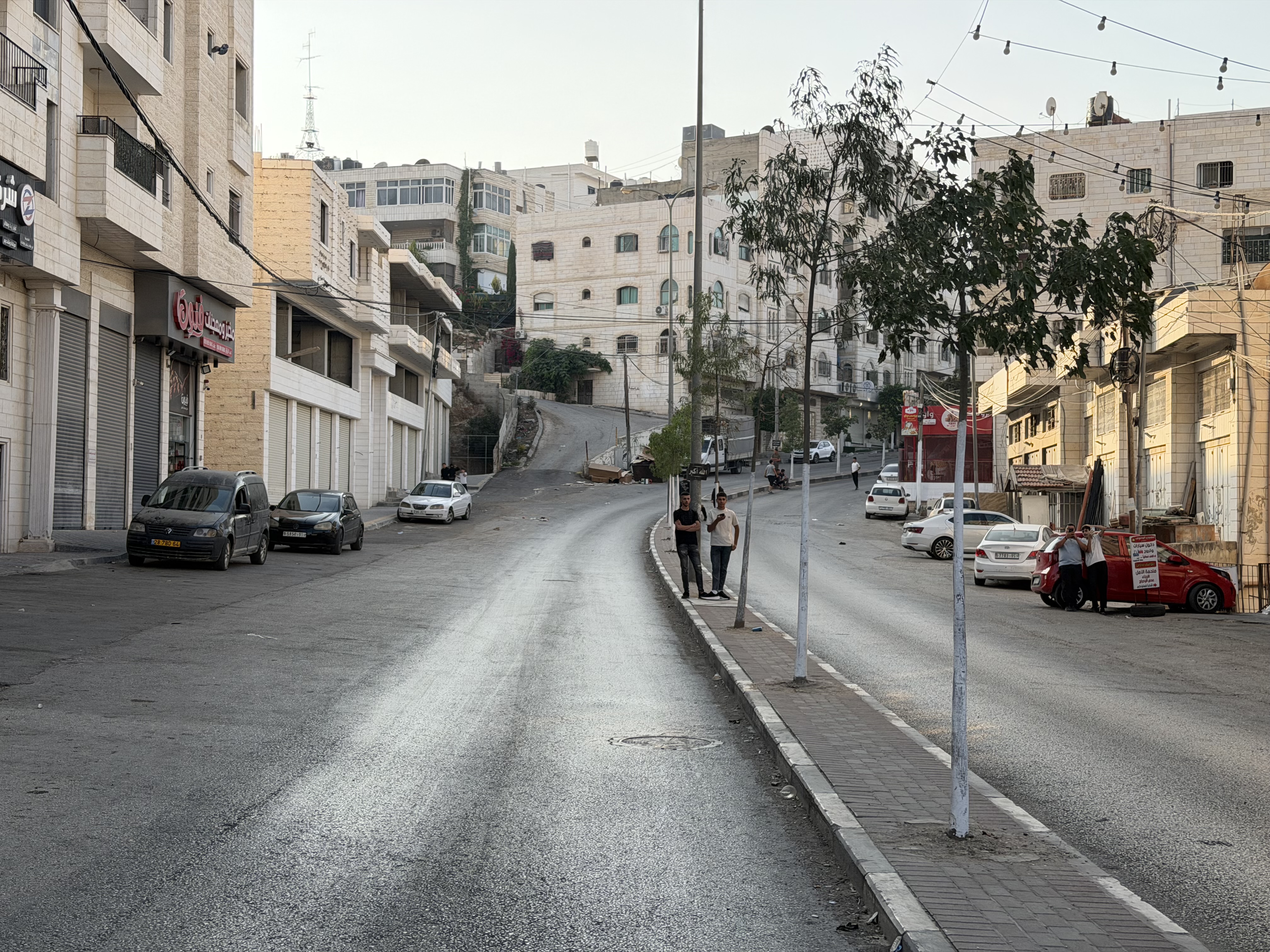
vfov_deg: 30.3
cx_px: 635
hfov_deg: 39.7
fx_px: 1761
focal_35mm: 48
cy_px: 476
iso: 80
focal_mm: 6.76
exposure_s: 1/1307
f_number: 1.78
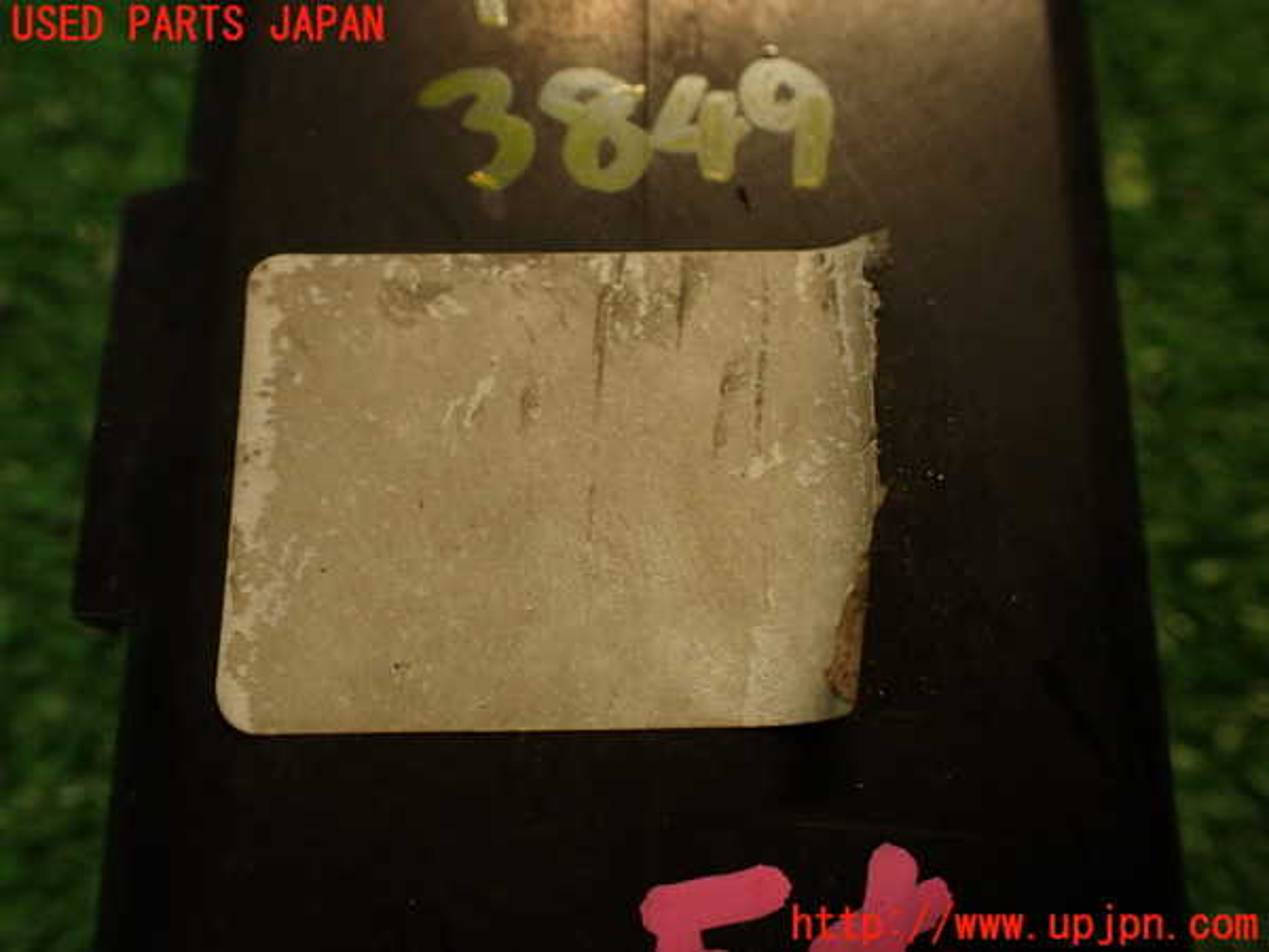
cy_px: 476
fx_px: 1173
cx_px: 634
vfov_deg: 44.2
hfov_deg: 56.8
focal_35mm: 32
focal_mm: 5.79
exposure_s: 1/50
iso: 200
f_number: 2.4
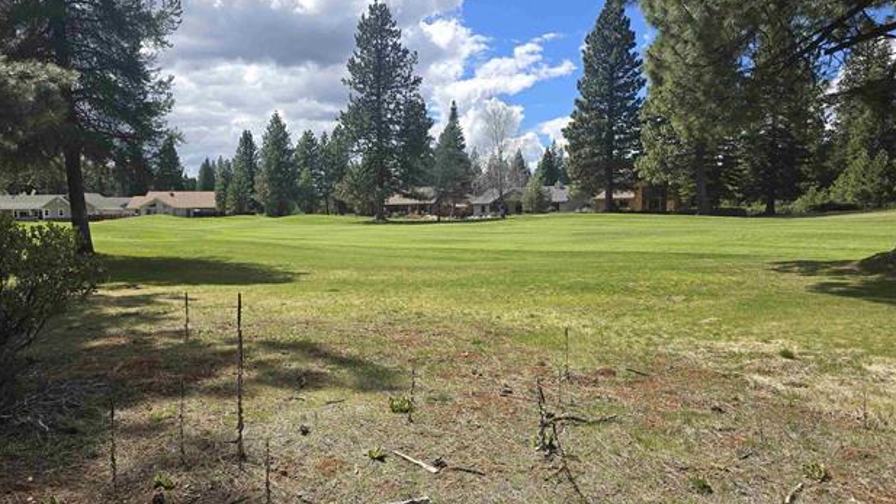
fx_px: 618
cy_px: 248
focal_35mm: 26
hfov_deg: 71.9
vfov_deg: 44.4
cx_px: 433
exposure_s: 1/648
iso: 12
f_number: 1.7
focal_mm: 6.3
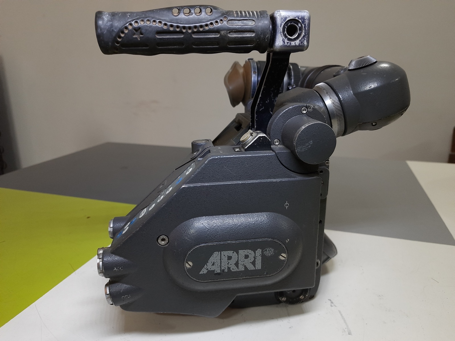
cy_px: 170
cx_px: 228
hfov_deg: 71.6
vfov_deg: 56.8
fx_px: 315
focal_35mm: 24
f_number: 1.8
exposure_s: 1/50
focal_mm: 5.23
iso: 320
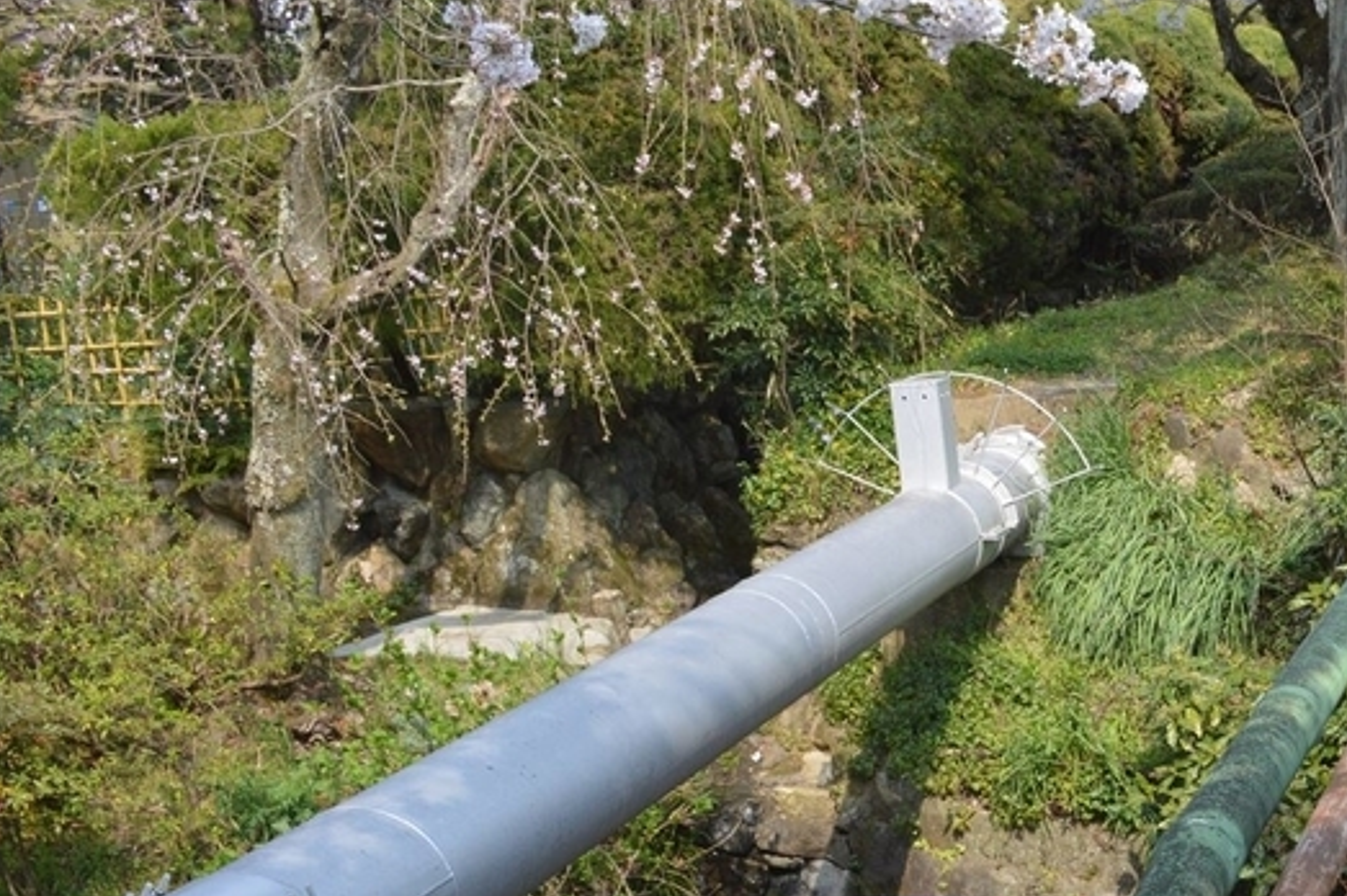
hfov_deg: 29.4
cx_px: 1455
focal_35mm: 62
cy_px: 801
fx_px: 2318
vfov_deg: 21.4
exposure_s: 1/320
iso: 400
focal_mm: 18
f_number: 9
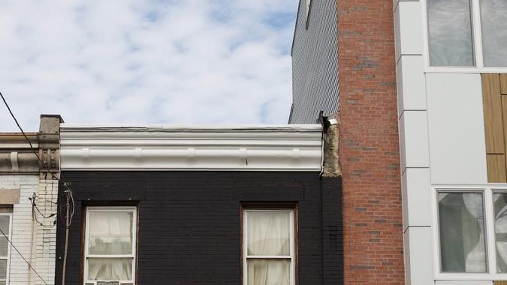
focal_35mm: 67
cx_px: 210
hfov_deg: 31.4
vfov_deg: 17.6
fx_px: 901
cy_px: 286
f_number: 10
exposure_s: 1/160
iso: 100
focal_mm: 20
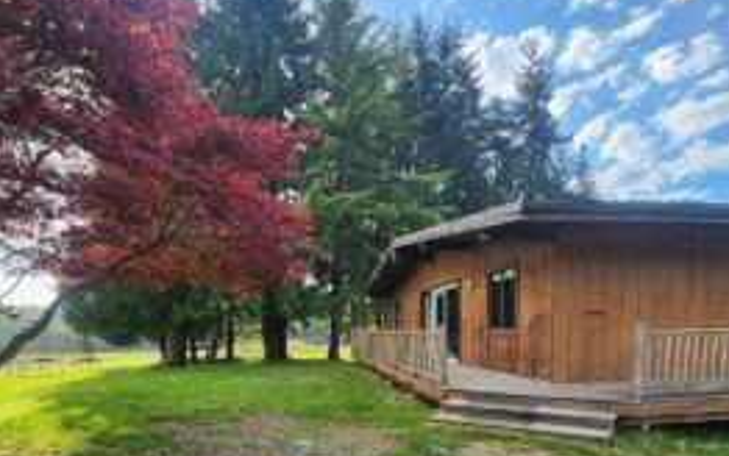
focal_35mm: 21
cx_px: 373
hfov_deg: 82.2
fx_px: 417
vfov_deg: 52.9
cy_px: 375
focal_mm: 2.2
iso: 50
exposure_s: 1/659
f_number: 2.2
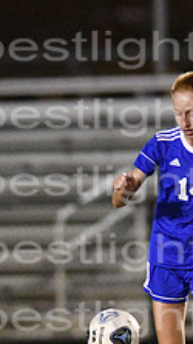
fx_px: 11202
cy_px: 286
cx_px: 184
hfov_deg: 1.0
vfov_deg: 1.8
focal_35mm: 1228
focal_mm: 300
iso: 10000
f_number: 3.5
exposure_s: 1/640
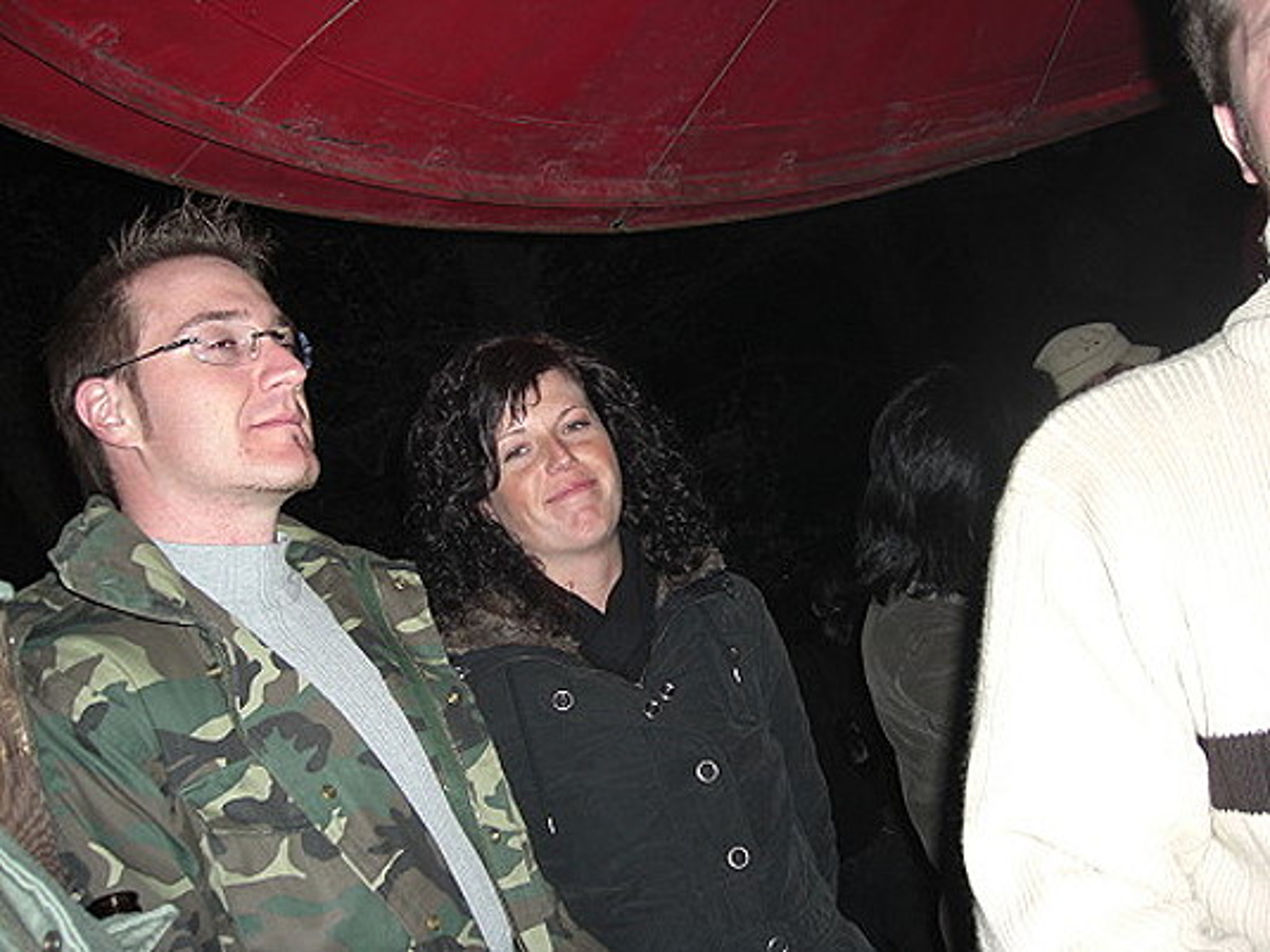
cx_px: 635
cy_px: 476
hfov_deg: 49.0
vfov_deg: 37.7
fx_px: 1394
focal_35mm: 38
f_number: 2.8
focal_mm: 7.9
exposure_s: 1/60
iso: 200
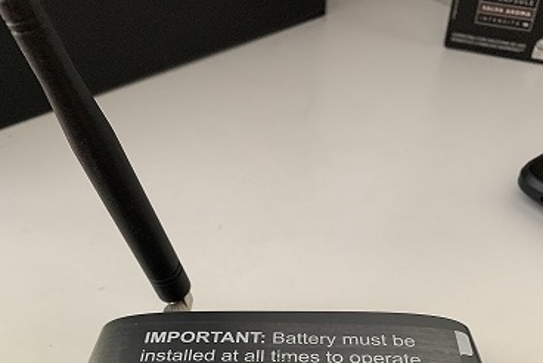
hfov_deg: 51.8
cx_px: 267
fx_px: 559
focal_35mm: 37
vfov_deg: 32.8
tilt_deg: -50.6
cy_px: 370
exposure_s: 1/36
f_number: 1.8
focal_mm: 4.25
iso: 400
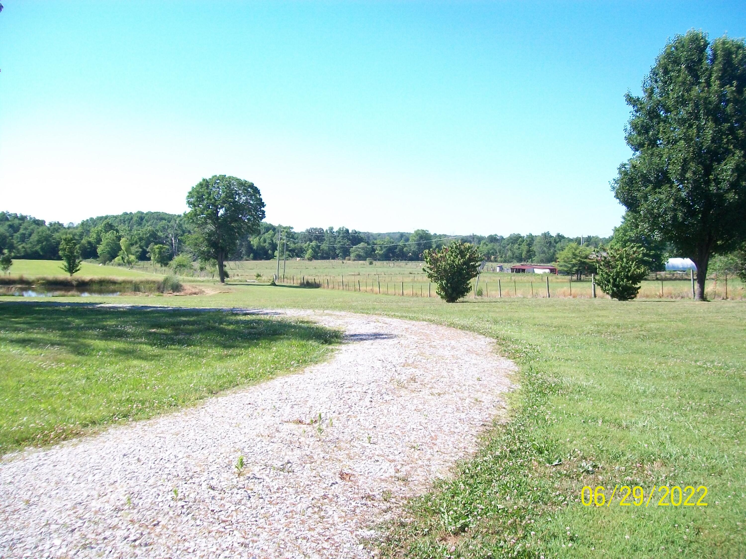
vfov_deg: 39.7
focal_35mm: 36
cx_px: 373
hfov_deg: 51.4
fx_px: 776
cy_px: 280
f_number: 2.7
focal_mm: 6
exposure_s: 1/640
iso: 80
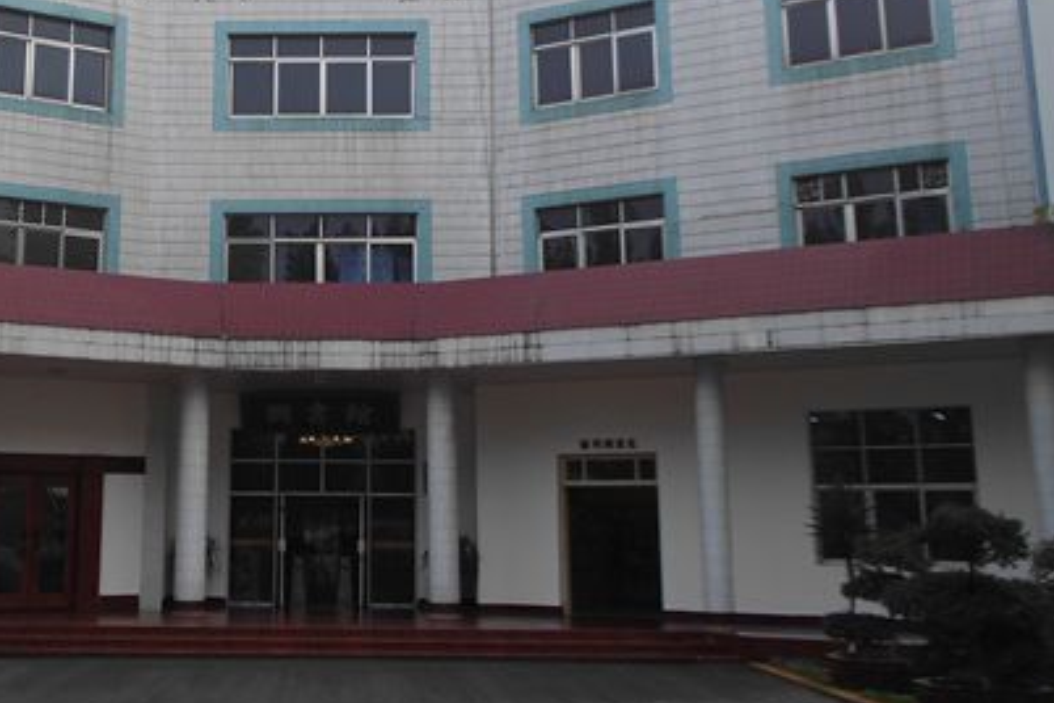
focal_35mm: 45
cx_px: 309
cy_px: 260
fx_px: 1317
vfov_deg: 29.7
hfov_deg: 42.7
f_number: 3.4
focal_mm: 5.3
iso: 64
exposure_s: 1/250
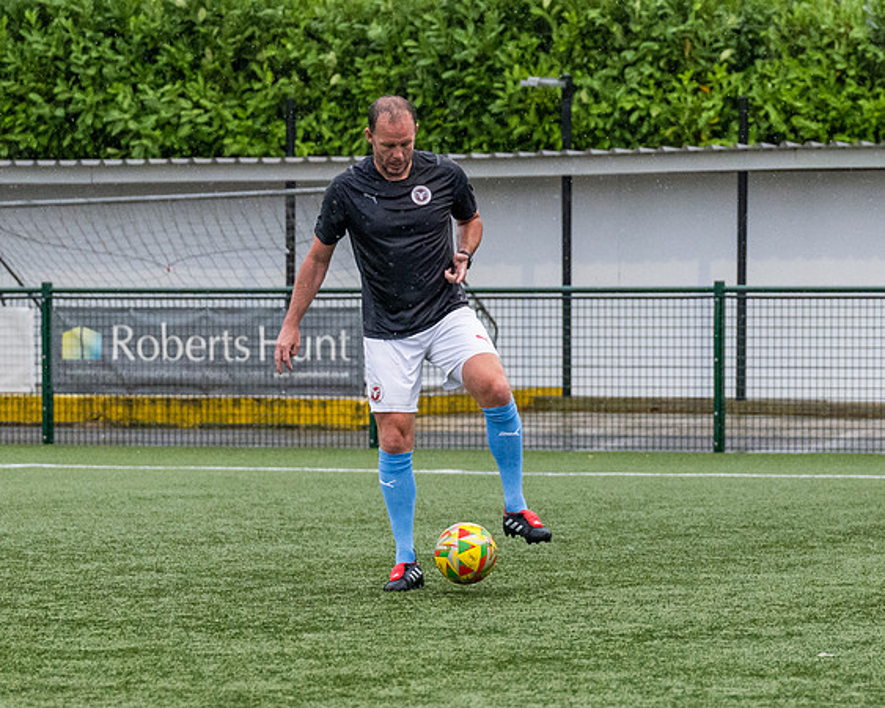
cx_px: 607
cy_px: 600
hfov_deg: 9.5
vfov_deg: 7.6
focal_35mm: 203
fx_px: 5307
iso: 2000
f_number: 2.8
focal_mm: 70
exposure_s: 1/1600
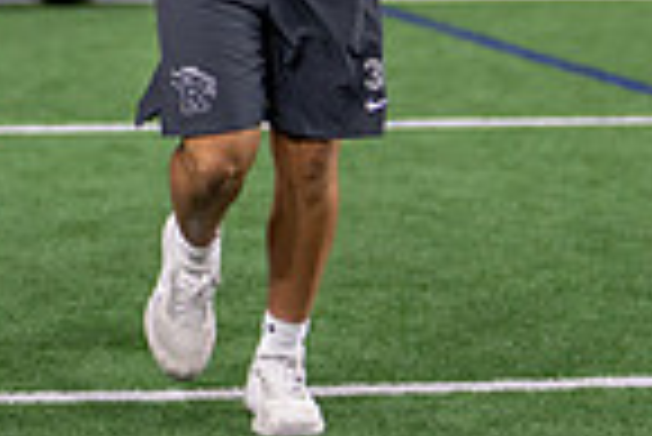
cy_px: -205
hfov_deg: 7.7
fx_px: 4804
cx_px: -98
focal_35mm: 265
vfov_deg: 5.2
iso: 500
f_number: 1.2
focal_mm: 50
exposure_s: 1/1000
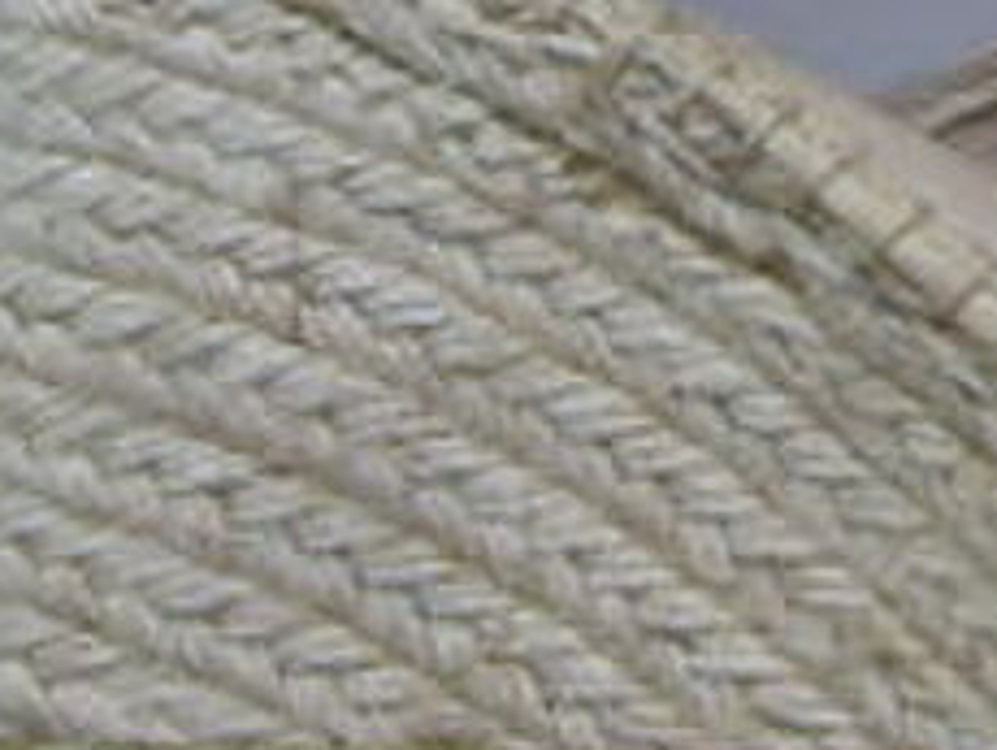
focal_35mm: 165
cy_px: -421
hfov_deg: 11.7
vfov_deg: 8.8
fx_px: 4757
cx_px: 1218
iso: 64
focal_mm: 6.2
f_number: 4.3
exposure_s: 1/80
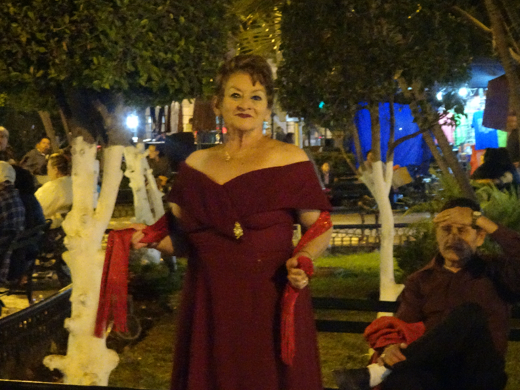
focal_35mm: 106
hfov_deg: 18.5
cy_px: 194
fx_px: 1592
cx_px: 260
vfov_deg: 14.0
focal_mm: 17.97
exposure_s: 1/8
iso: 3200
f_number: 5
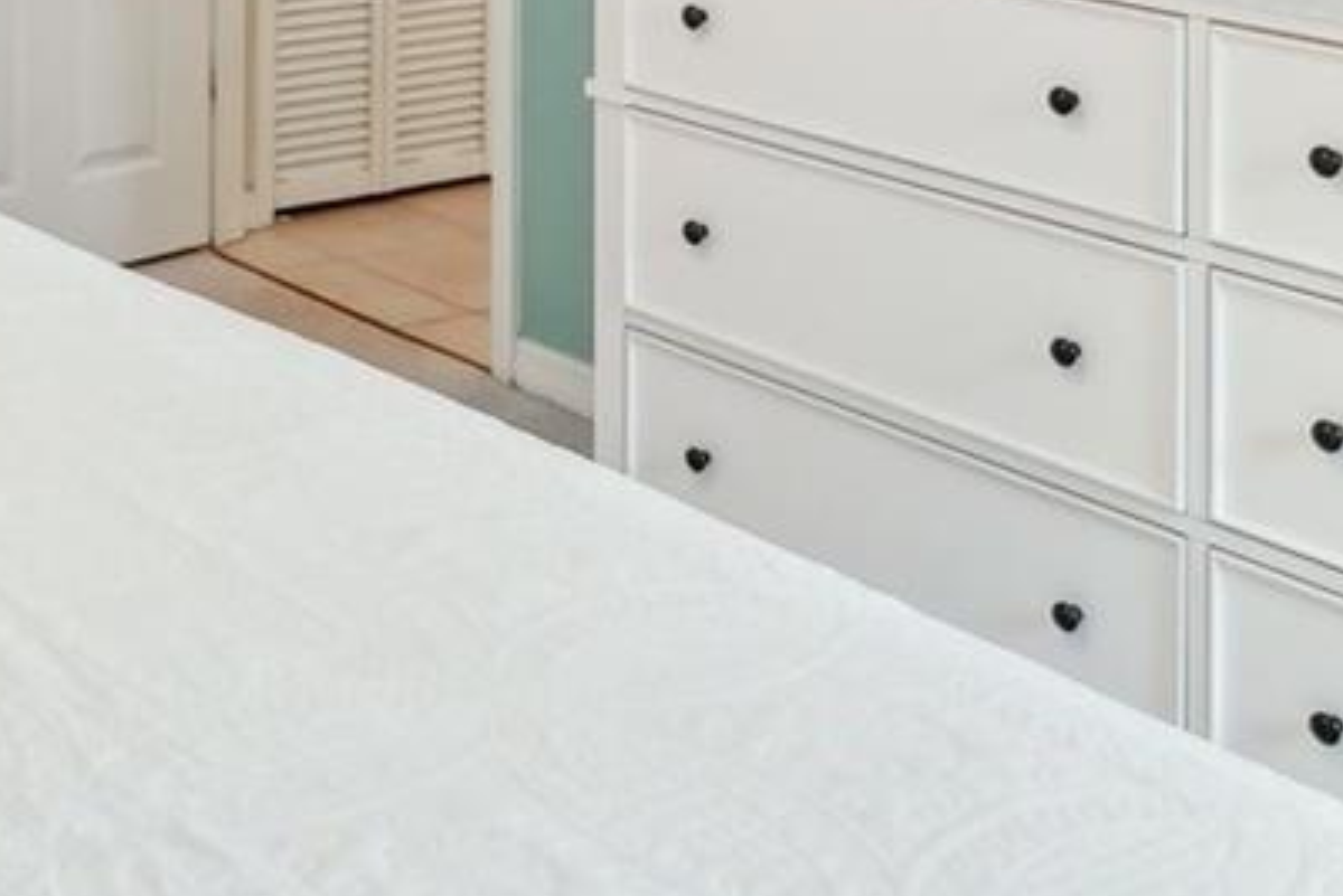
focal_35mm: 64
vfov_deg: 18.2
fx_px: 2388
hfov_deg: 28.0
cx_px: -208
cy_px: -564
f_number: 8
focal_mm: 16
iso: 400
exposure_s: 1/15
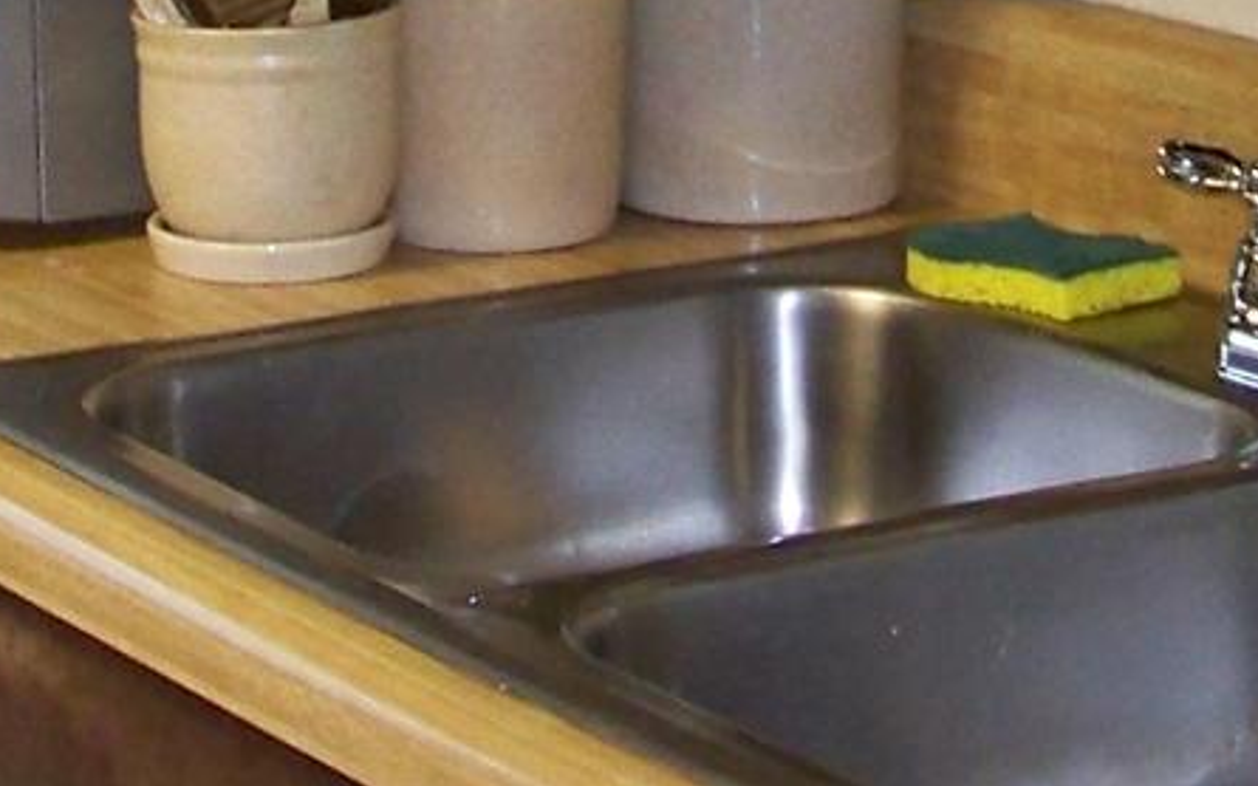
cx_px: 557
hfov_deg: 13.0
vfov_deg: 7.9
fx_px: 5519
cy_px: -478
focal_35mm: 161
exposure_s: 1/30
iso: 200
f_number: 2.8
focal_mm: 5.85
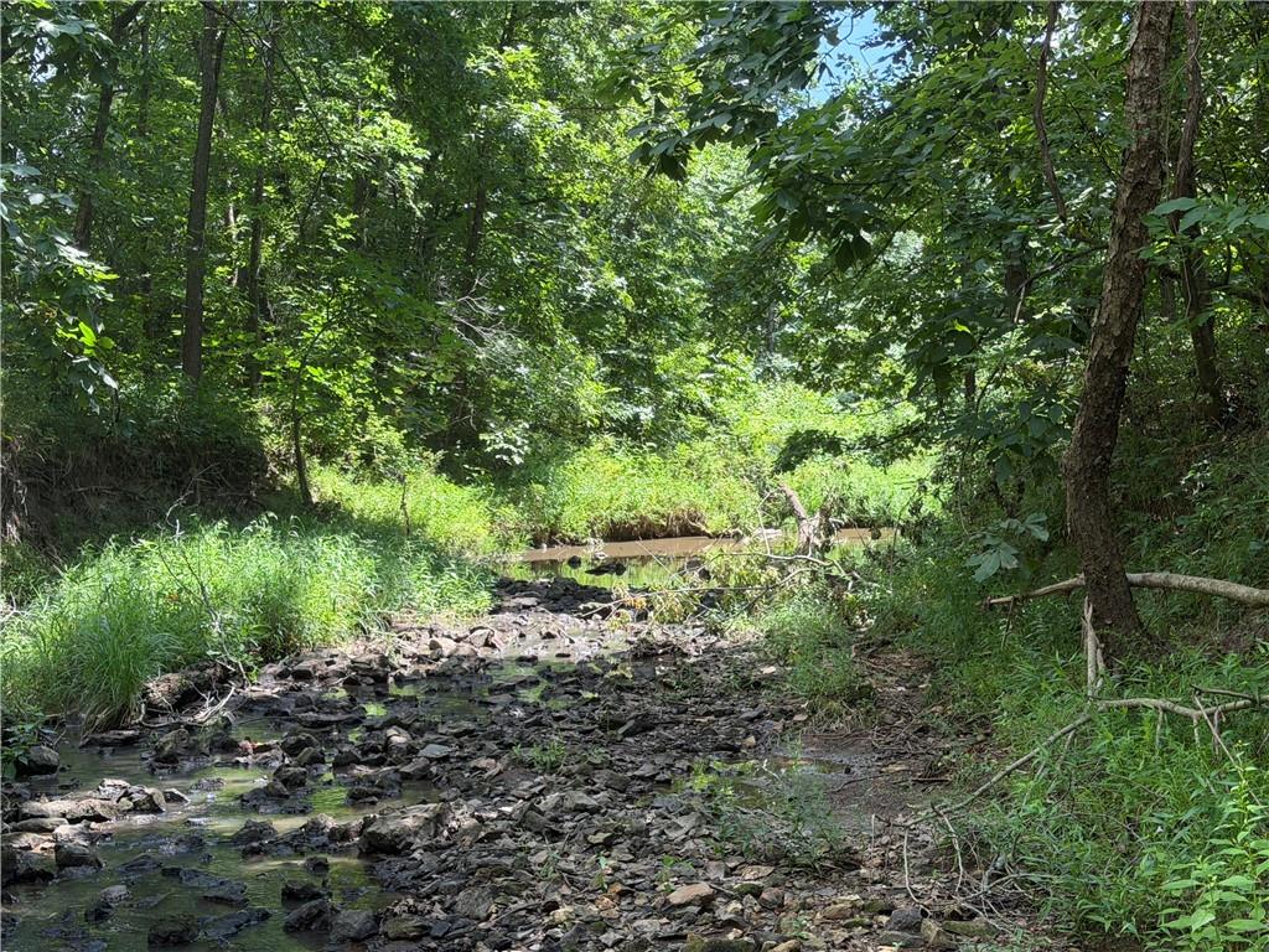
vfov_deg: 30.3
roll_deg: +0.7
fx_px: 1760
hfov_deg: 39.7
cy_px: 476
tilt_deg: -0.5
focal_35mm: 48
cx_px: 634
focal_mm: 6.76
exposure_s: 1/405
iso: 64
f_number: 1.78
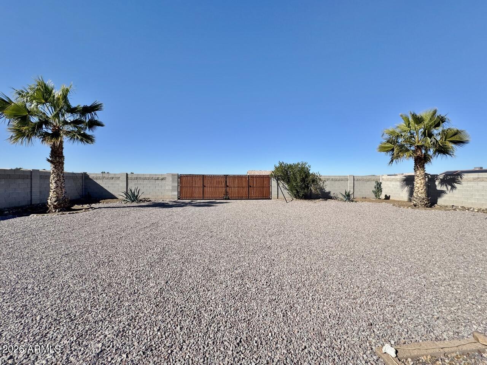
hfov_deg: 102.1
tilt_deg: +0.0
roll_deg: +0.4
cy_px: 182
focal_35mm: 14
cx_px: 244
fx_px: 197
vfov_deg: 85.7
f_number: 2.2
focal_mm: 2.22
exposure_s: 1/3390
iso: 50
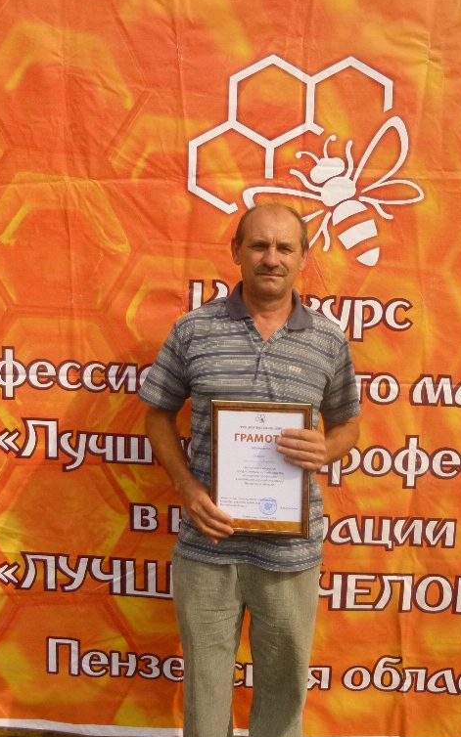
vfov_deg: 54.0
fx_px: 724
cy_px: 370
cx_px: 277
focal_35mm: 36
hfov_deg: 35.2
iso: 100
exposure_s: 1/800
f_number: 3.1
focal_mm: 4.5
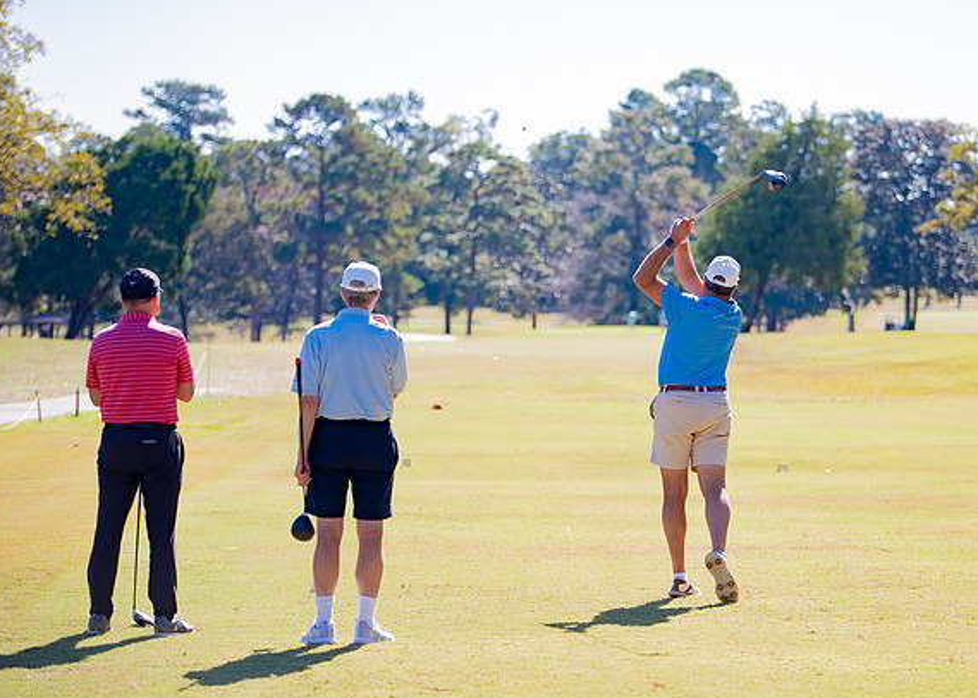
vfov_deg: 10.8
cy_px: 344
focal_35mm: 133
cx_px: 633
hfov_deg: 15.1
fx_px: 3693
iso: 100
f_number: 2.8
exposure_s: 1/1000
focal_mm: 100
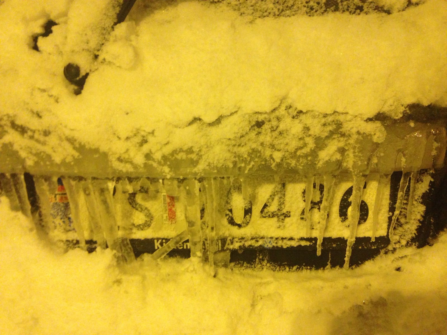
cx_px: 224
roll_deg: +0.5
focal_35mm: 33
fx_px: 426
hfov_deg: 55.4
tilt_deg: -18.9
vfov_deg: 42.9
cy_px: 168
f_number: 2.4
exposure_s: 1/17
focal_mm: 4.12
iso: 400
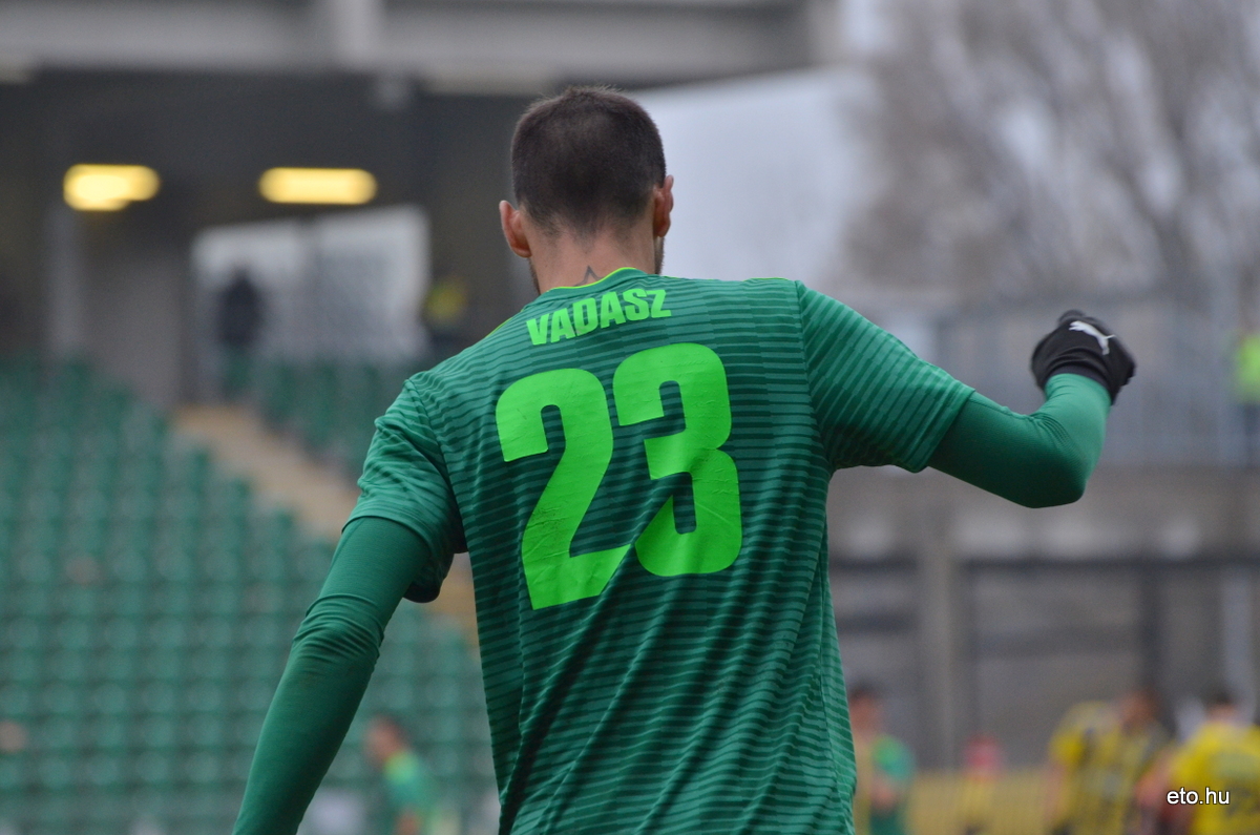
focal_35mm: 292
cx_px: 630
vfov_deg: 4.7
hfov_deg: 7.1
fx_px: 10217
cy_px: 418
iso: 800
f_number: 5.3
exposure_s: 1/250
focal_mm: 195
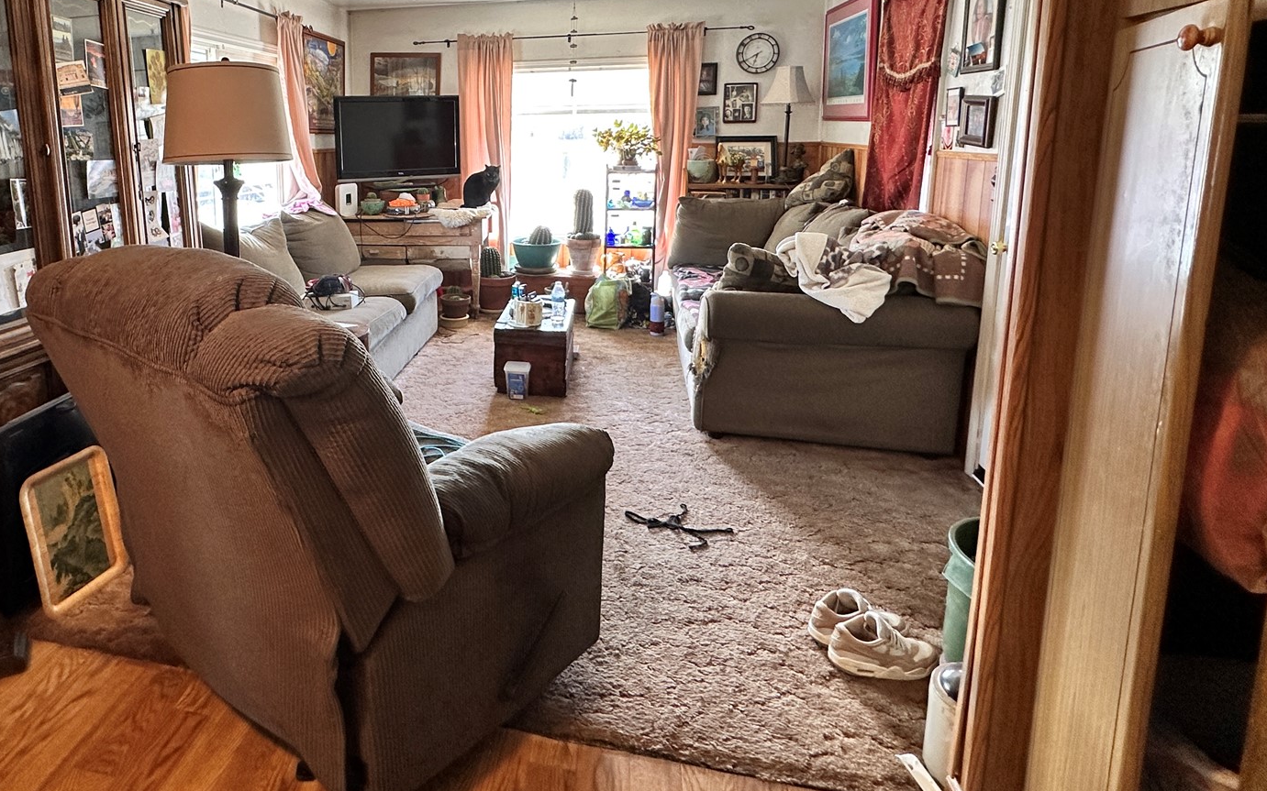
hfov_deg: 77.1
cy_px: 241
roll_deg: +0.1
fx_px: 760
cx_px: 423
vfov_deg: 53.6
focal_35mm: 22
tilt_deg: -7.2
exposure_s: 1/60
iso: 160
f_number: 2.2
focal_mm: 2.22
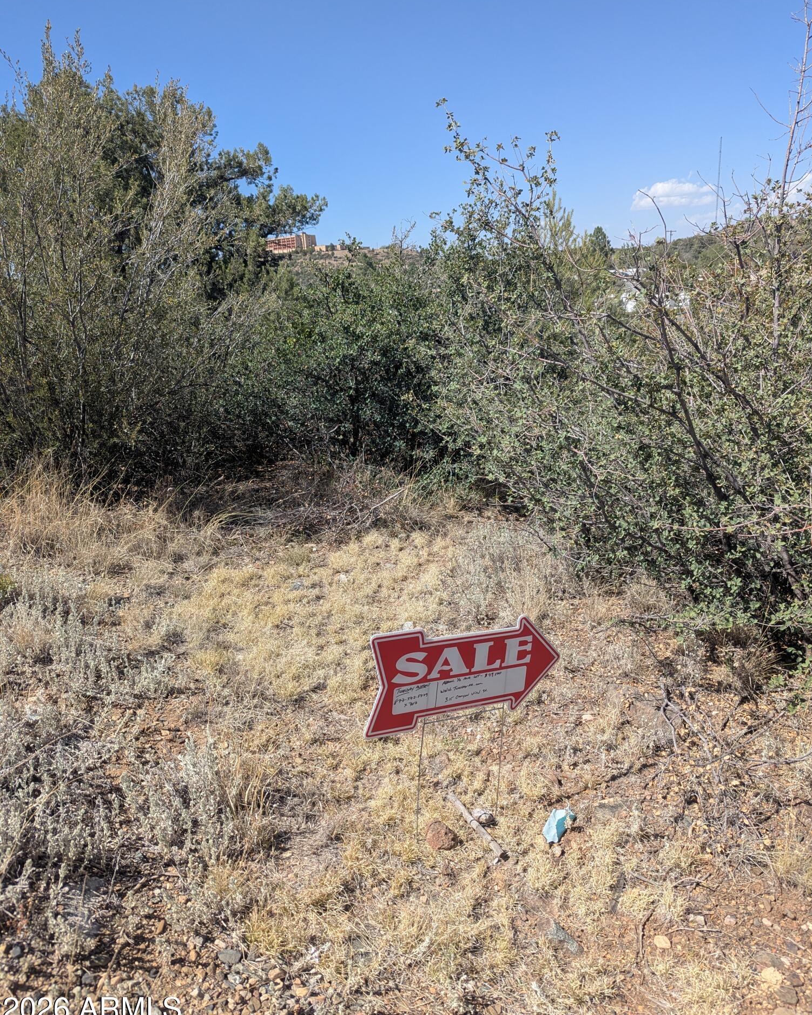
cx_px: 407
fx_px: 751
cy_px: 517
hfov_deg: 56.8
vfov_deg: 68.1
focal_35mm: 25
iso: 44
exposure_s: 1/1618
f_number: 1.85
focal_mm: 6.81
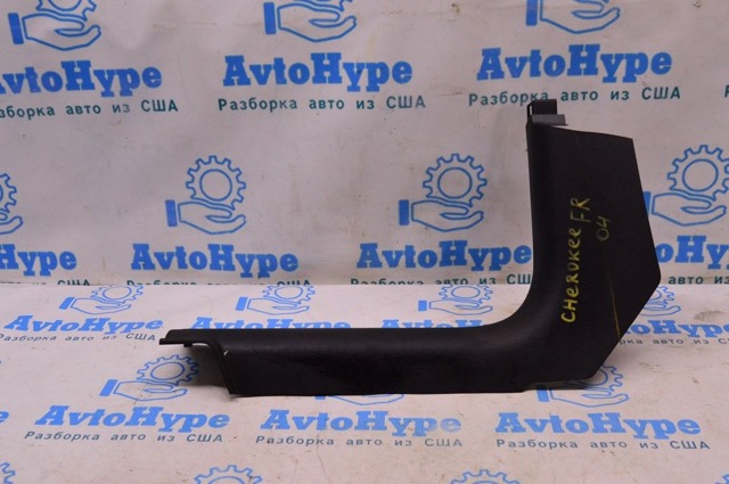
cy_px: 242
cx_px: 364
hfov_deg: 48.0
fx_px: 819
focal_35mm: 40
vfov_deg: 32.9
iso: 1600
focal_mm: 27
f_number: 8
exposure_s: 1/125
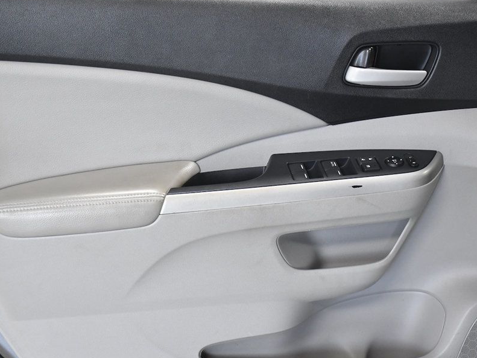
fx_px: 978
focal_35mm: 71
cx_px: 279
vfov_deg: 20.7
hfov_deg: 27.4
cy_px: 198
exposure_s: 1/200
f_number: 4.2
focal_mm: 38
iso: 2500
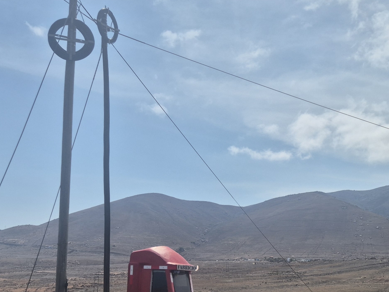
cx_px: 272
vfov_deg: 29.0
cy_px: 236
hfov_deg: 38.3
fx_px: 551
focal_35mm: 49
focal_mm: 5.4
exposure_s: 1/4304
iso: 25
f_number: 1.8
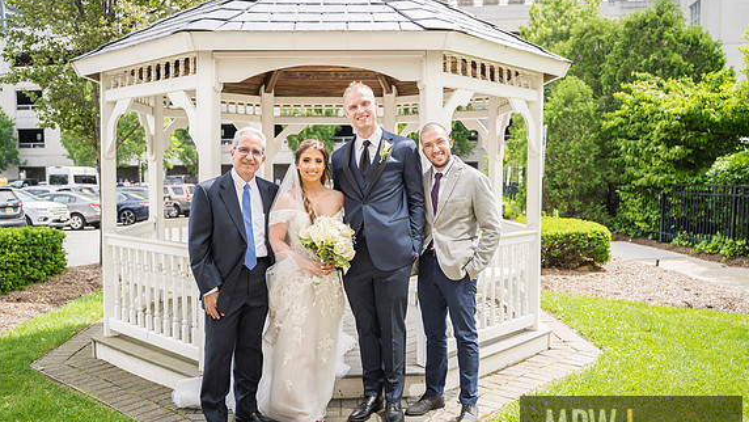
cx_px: 374
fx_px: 675
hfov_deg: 58.0
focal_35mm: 34
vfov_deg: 34.7
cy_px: 225
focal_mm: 32
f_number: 2.8
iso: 100
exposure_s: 1/500
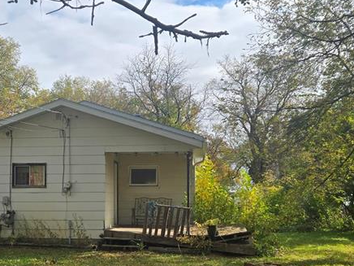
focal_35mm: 54
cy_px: 166
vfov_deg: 26.9
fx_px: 552
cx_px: 110
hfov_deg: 35.1
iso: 25
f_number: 1.8
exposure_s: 1/1677
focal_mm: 5.4
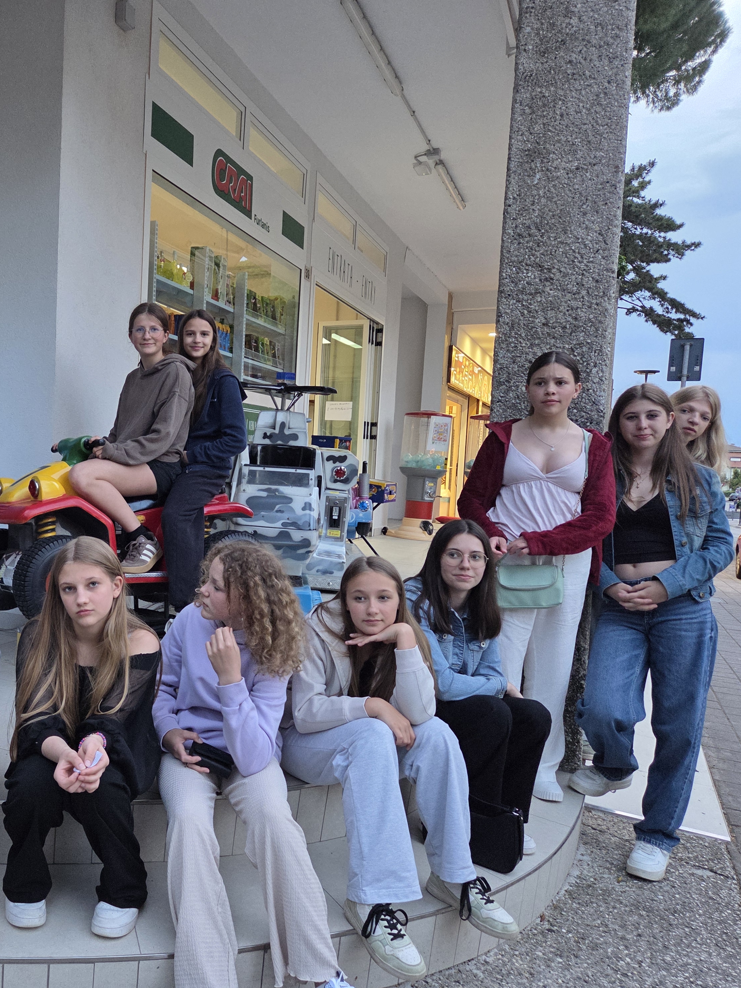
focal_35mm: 31
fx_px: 885
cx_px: 125
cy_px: 497
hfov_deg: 42.9
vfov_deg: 58.4
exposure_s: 1/100
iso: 200
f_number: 1.8
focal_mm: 5.4
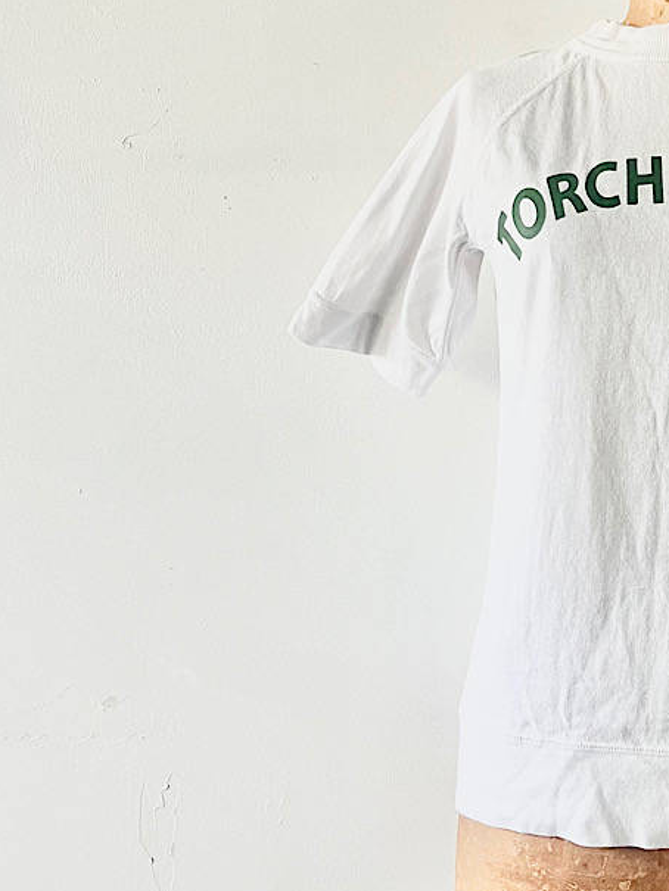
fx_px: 1417
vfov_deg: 34.8
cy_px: 359
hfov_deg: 25.1
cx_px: 691
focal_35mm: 55
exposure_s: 1/86
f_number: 1.6
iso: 125
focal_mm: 5.1
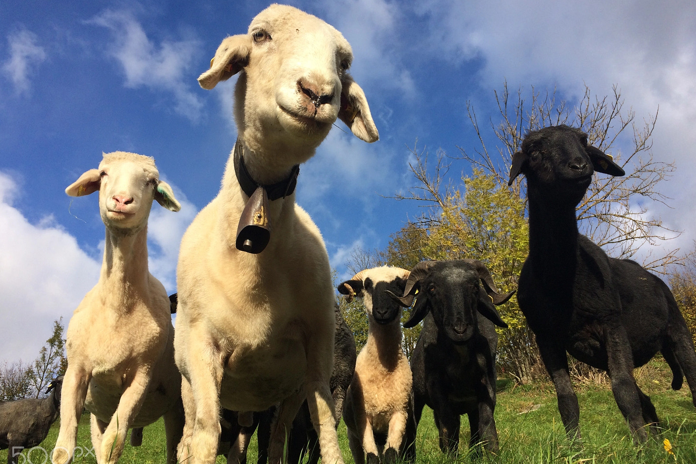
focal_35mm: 31
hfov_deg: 60.3
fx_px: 599
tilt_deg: +35.5
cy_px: 247
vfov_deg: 42.3
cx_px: 342
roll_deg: +0.1
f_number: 2.2
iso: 32
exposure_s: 1/1244
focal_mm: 4.15
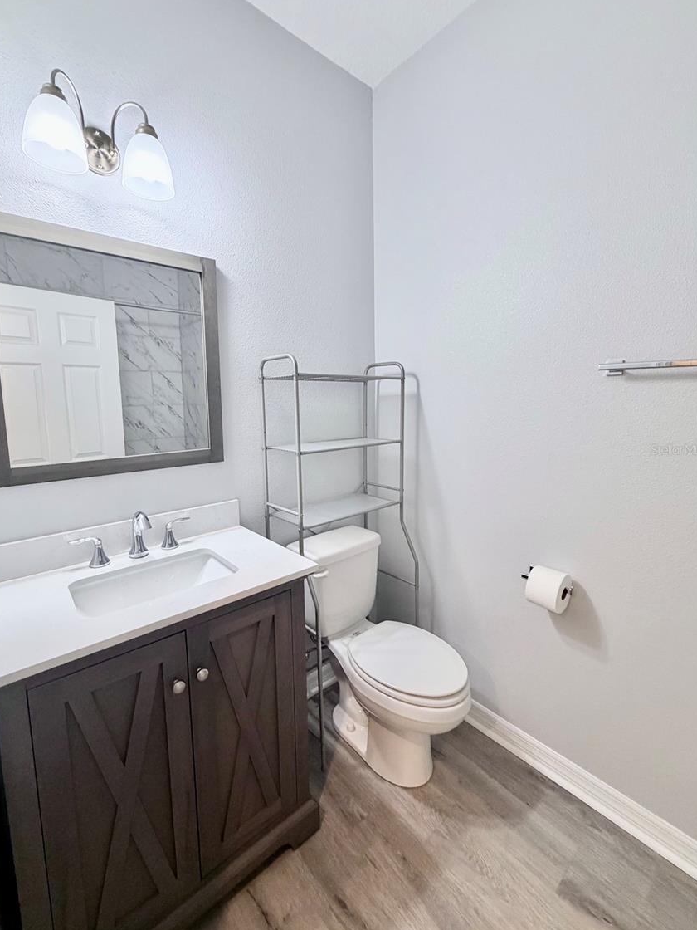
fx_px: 403
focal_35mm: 15
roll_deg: +0.6
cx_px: 336
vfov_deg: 98.1
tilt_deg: -7.1
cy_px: 449
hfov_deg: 81.7
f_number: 2.2
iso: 320
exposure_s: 1/120
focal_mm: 2.22
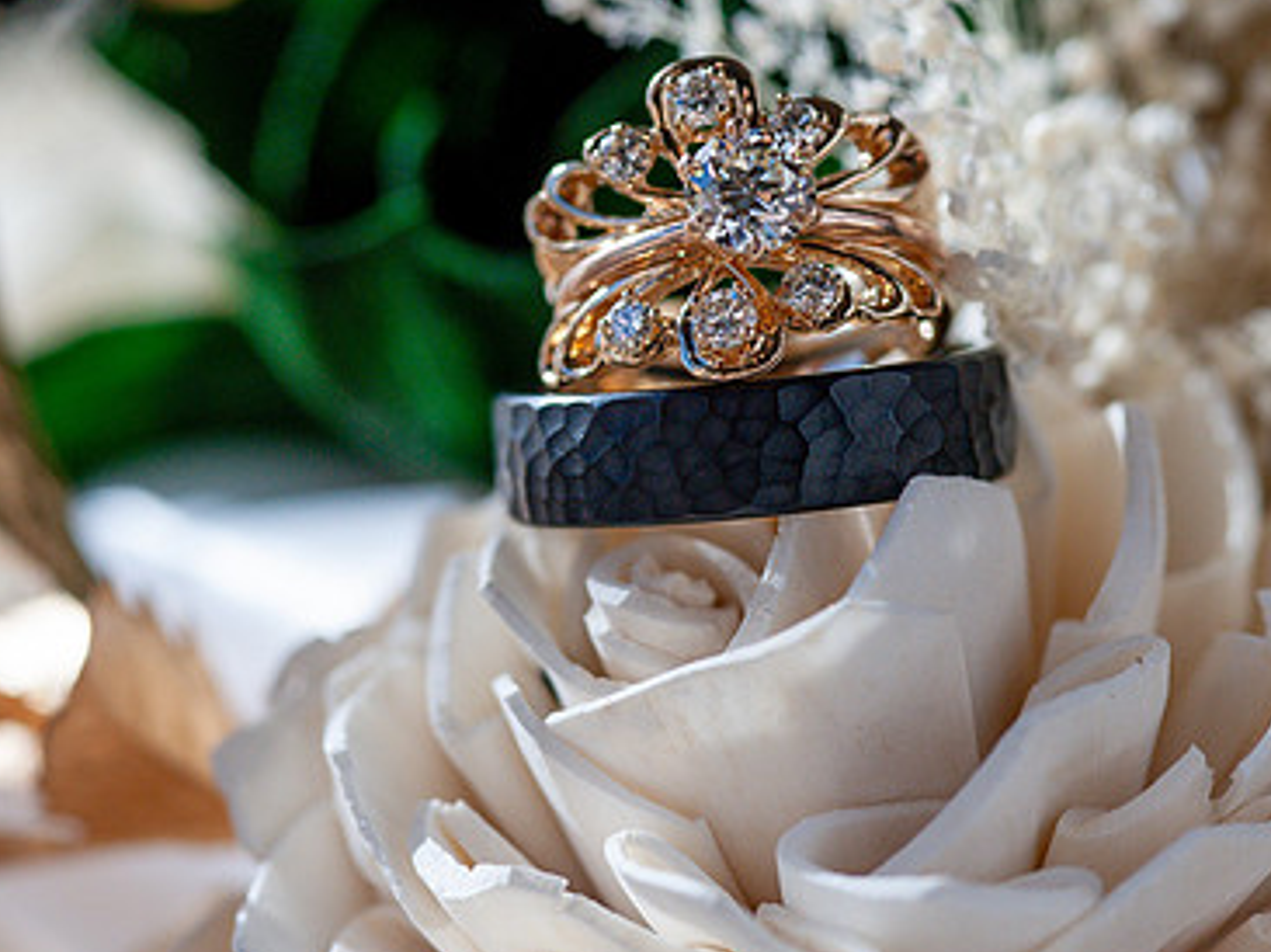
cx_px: 507
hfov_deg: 12.4
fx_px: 5871
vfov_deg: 9.3
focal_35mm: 160
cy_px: 340
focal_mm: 105
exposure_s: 1/1600
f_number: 7.1
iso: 640
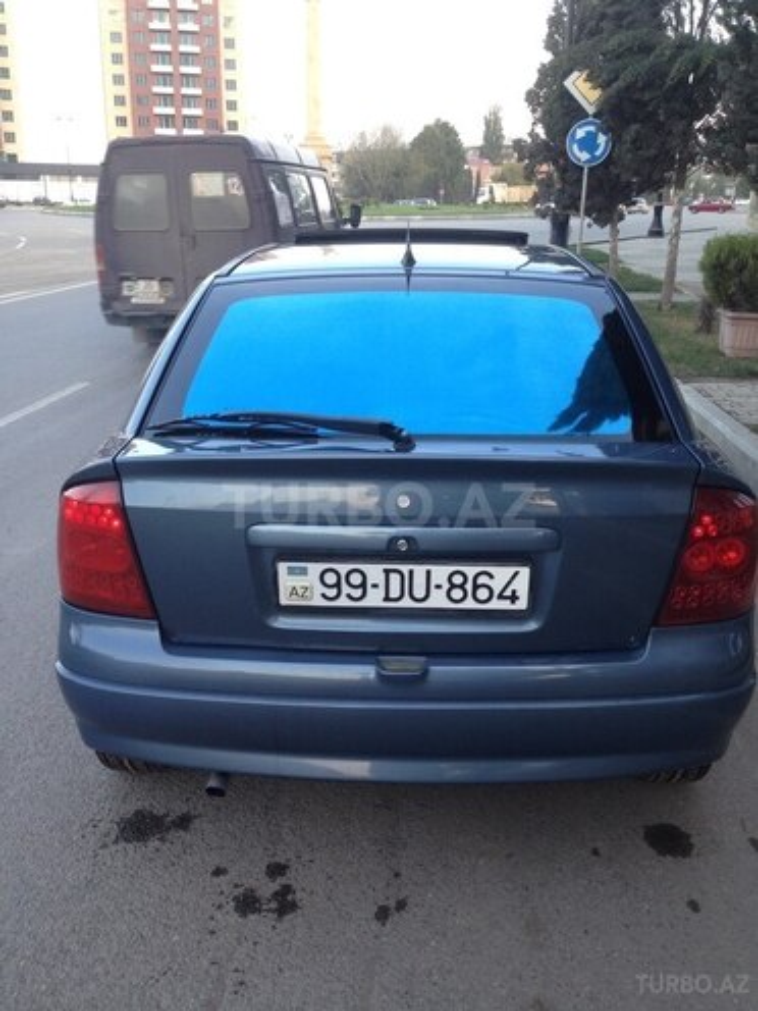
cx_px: 379
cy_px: 506
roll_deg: +0.2
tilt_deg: -12.2
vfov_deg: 55.4
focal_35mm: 33
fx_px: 963
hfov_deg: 42.9
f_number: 2.4
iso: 50
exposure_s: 1/60
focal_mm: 4.12
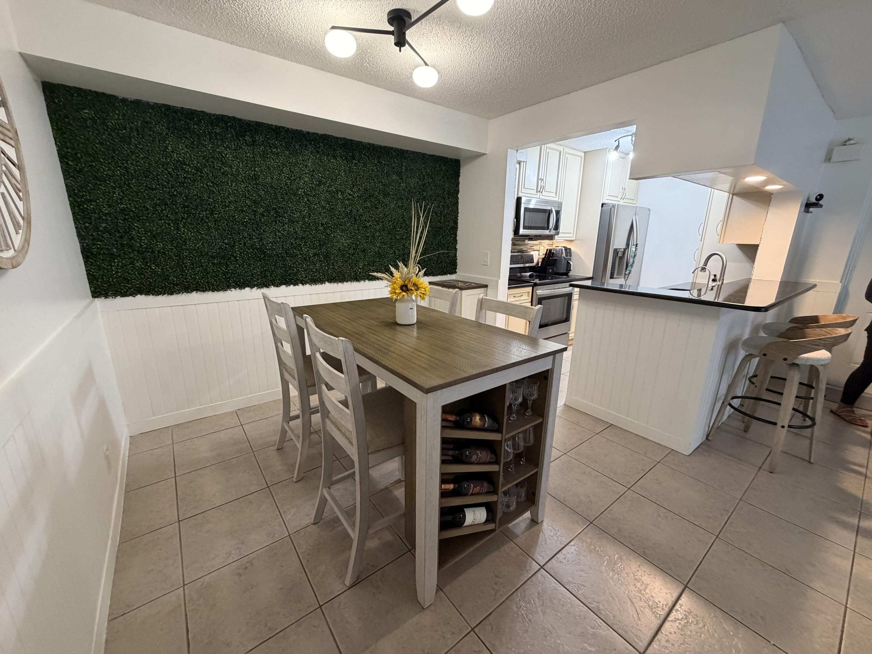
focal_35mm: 14
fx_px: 353
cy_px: 327
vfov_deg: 85.7
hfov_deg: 102.1
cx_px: 436
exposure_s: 1/60
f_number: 2.2
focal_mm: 2.22
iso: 400
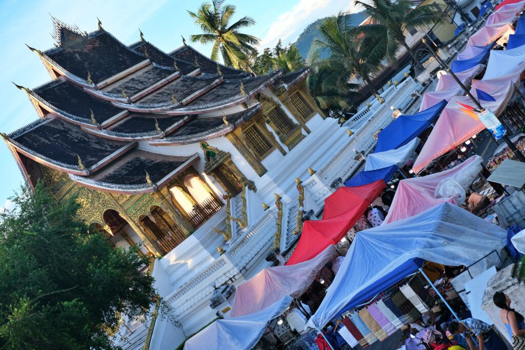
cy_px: 175
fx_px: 773
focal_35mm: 53
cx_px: 262
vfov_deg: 25.5
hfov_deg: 37.5
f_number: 3.2
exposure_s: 1/420
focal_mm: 35
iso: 320
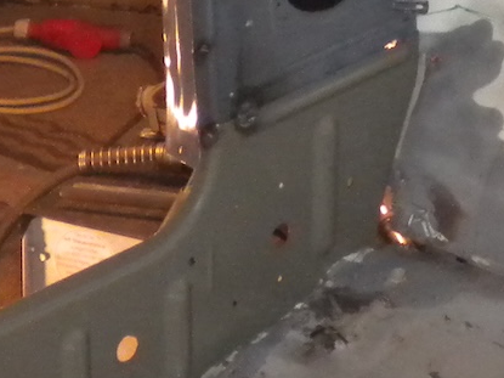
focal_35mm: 162
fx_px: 2358
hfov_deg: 12.2
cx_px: 373
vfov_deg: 9.1
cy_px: 97
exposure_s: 1/30
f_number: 3.1
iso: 400
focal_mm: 6.3
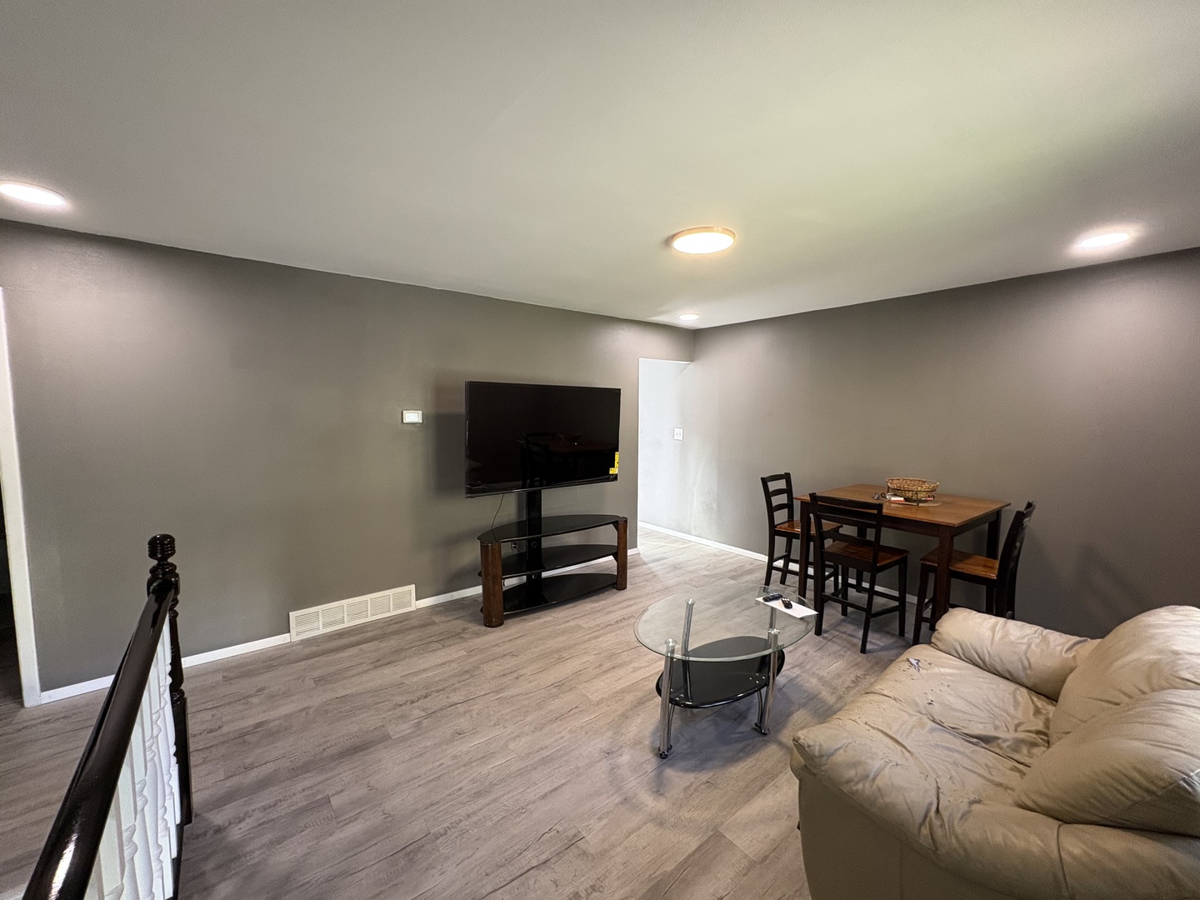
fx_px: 485
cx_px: 600
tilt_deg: -4.2
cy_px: 450
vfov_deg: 85.7
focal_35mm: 14
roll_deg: +0.0
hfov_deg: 102.1
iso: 250
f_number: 2.2
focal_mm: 2.22
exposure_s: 1/60
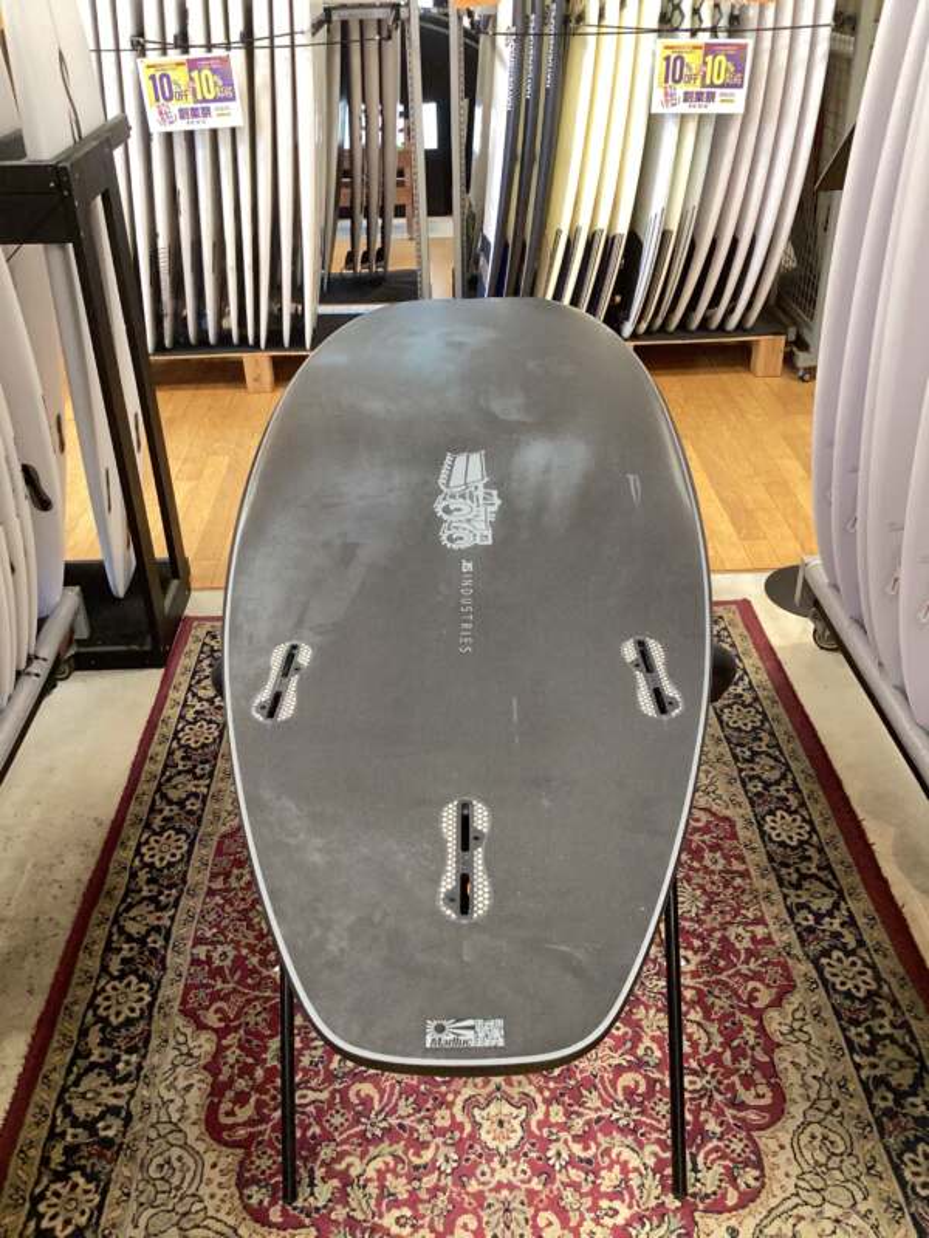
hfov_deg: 45.4
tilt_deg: -31.2
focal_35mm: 31
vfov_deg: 58.4
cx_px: 464
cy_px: 619
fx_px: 1109
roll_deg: -0.6
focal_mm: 3.3
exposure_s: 1/50
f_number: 2.4
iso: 200
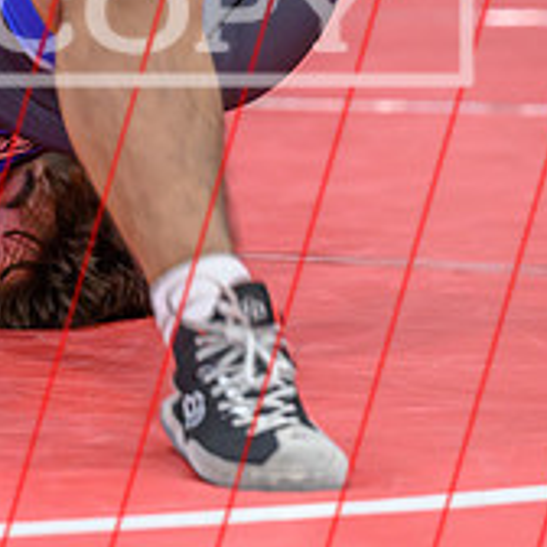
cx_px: -174
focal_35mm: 322
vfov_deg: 5.4
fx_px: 5757
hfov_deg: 5.4
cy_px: 139
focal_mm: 92
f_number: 2.8
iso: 2200
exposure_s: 1/640
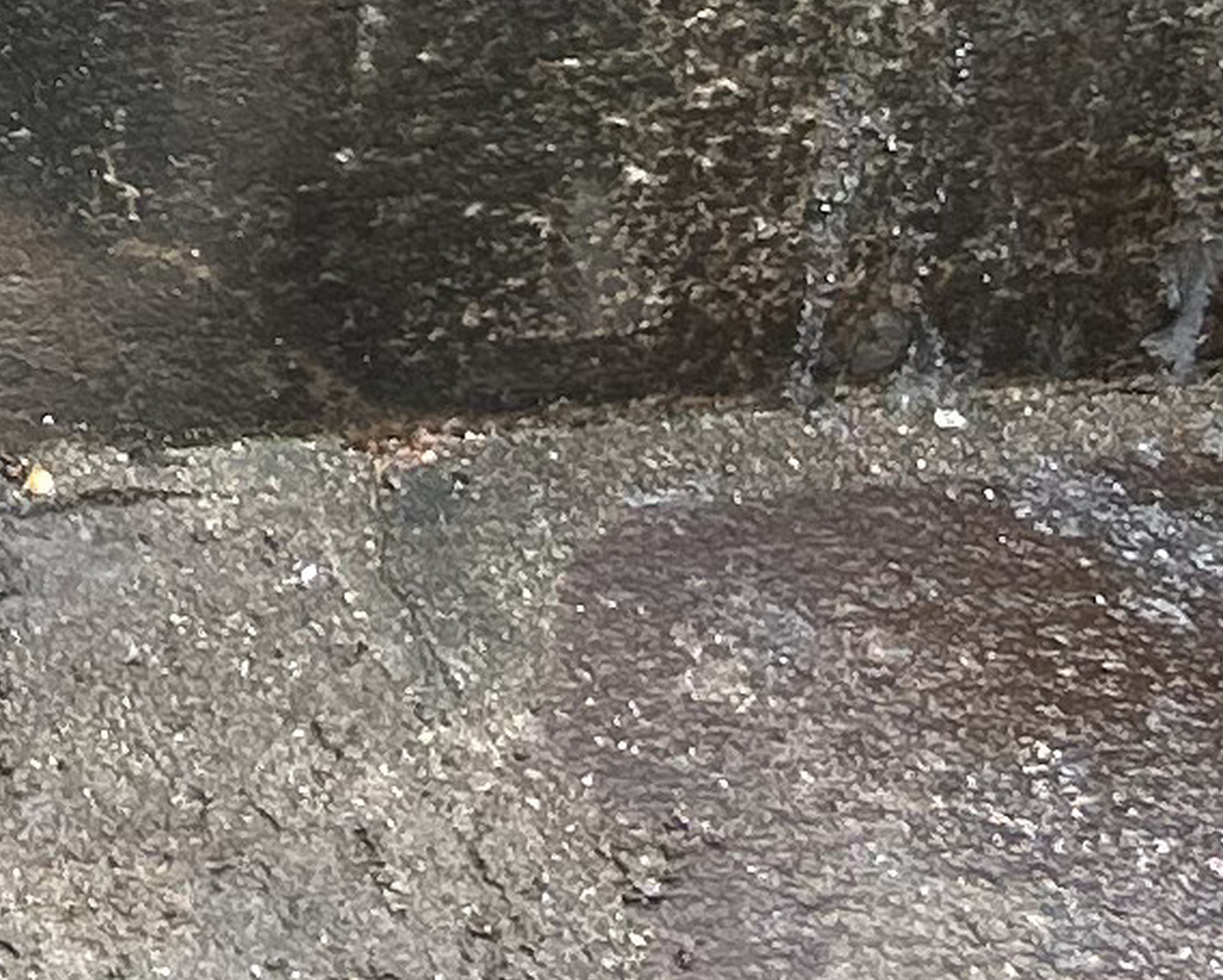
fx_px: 6519
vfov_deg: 7.9
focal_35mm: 180
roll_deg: -0.3
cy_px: -1424
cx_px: -1425
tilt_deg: -25.3
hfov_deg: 9.8
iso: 50
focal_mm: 5.7
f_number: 1.5
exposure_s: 1/594
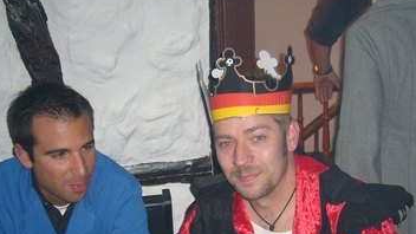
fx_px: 717
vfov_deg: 18.2
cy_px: 212
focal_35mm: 65
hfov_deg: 32.3
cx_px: 252
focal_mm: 5.8
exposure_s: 1/30
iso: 125
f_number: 2.8
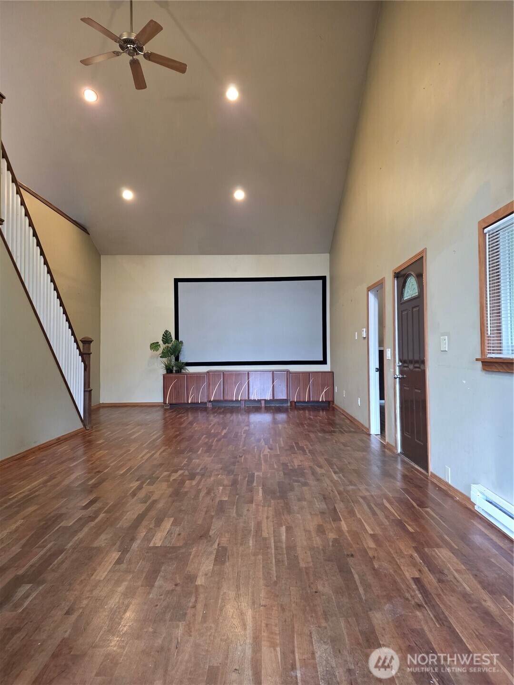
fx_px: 455
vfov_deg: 73.9
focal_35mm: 23
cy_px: 342
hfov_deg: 58.9
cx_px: 257
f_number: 1.7
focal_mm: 6.3
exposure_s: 1/120
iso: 1000
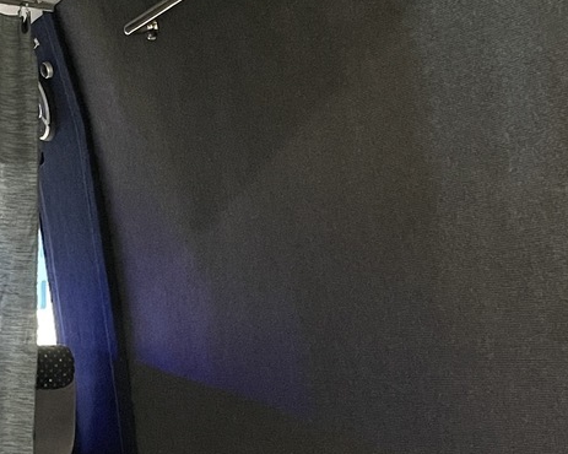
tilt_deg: +9.9
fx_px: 1327
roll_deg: +0.9
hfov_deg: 23.7
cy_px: 120
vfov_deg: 19.3
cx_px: 88
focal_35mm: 79
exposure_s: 1/25
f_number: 1.6
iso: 800
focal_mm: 4.2
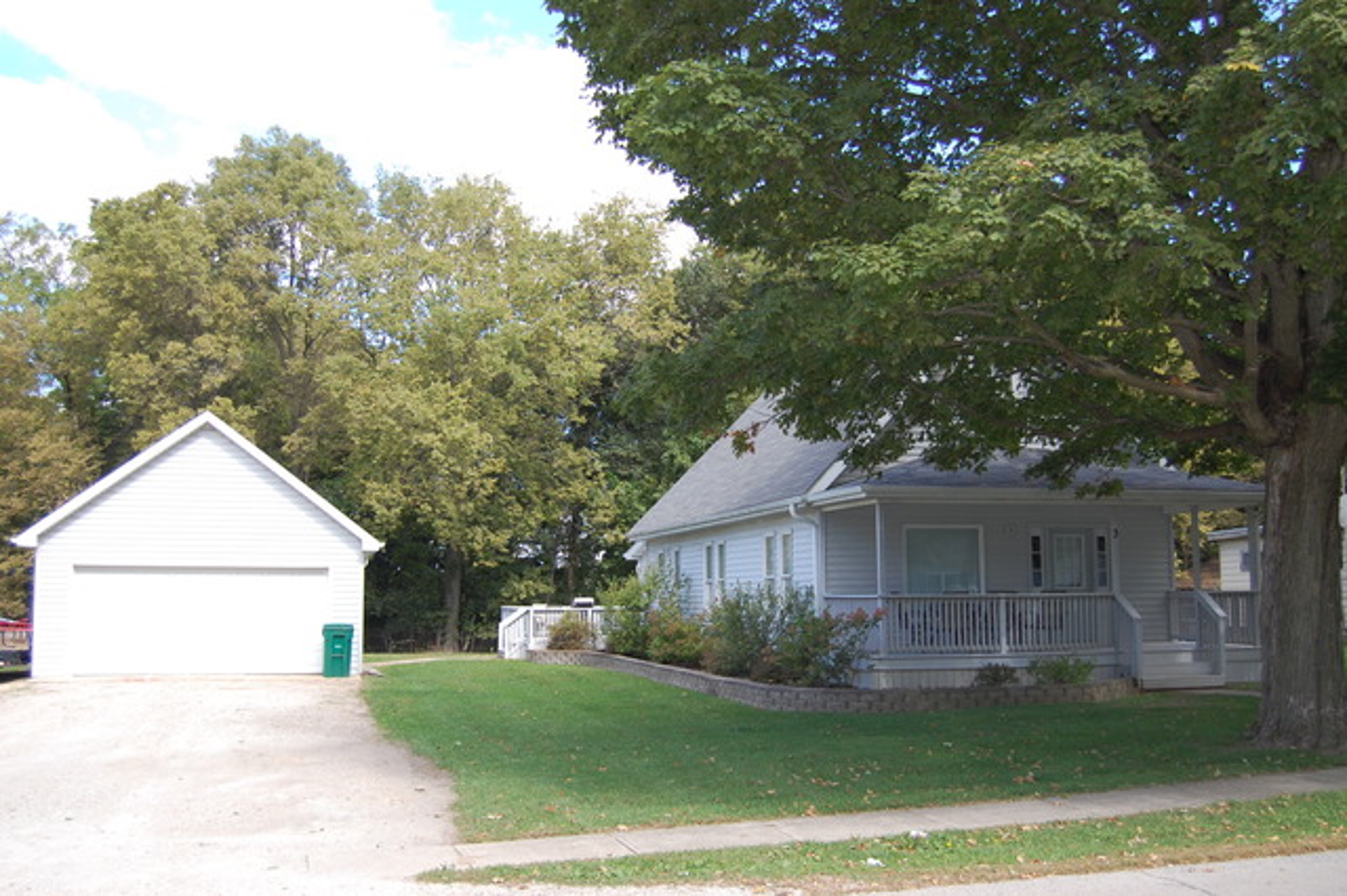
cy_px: 448
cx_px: 674
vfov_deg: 36.8
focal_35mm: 36
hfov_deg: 53.2
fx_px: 1346
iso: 400
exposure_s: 1/500
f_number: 4
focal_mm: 24
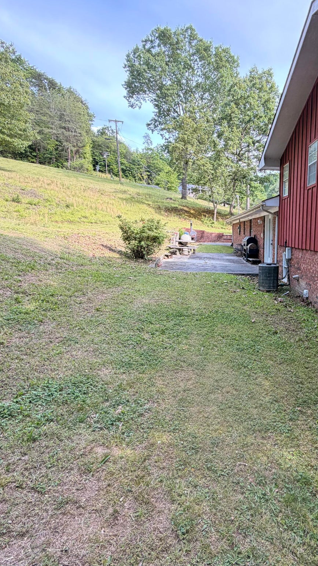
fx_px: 315
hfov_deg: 50.6
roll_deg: -1.2
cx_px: 250
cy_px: 285
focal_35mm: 21
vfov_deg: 83.8
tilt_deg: -13.0
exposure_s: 1/121
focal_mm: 2.22
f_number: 2.2
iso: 50
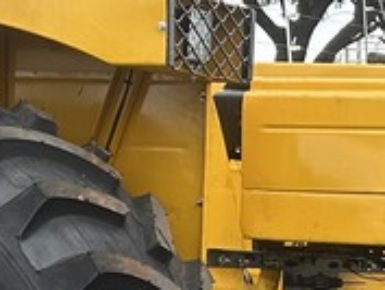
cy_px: 406
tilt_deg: -4.7
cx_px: 458
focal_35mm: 167
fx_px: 1859
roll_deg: +1.9
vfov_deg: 8.7
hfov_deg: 11.6
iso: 50
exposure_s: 1/558
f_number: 1.5
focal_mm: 5.7
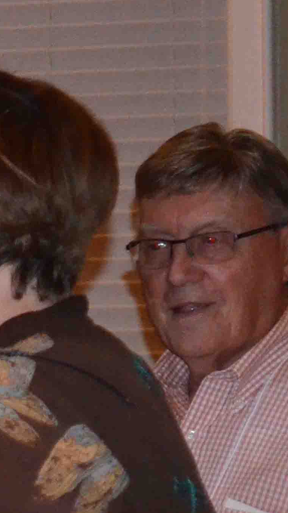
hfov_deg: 3.8
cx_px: -455
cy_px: 379
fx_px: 4247
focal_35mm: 313
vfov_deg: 6.9
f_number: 5.6
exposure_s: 1/60
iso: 3200
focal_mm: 55
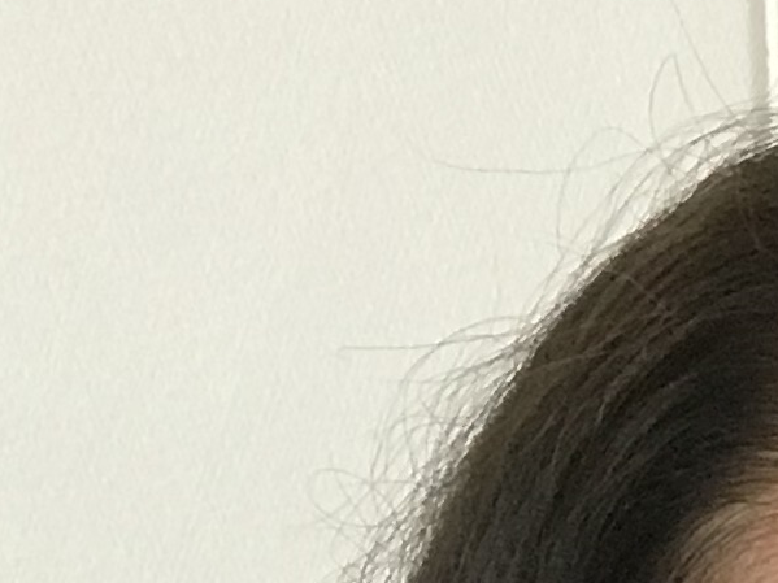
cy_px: 552
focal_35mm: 384
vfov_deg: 3.9
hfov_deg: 5.1
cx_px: 1437
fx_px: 8629
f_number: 2.8
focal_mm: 6.6
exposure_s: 1/60
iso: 64
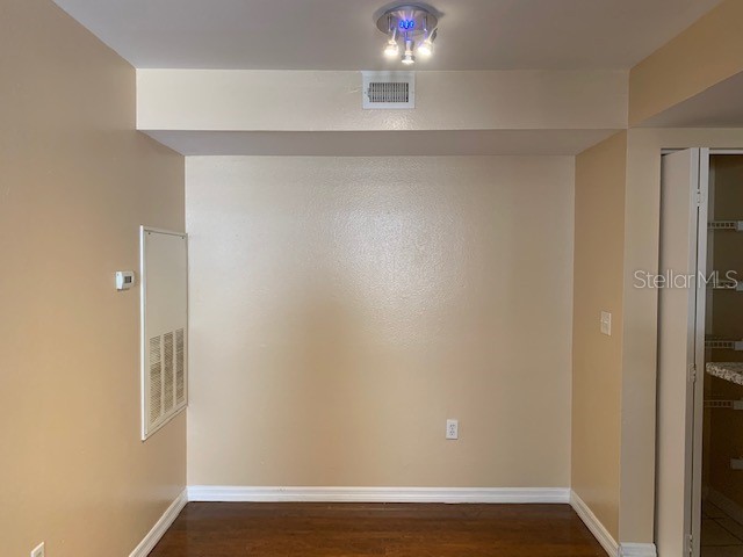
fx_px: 558
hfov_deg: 67.3
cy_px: 278
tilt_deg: -0.9
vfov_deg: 53.1
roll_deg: +1.2
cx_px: 372
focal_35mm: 26
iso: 125
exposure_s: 1/60
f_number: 1.8
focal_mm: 4.25
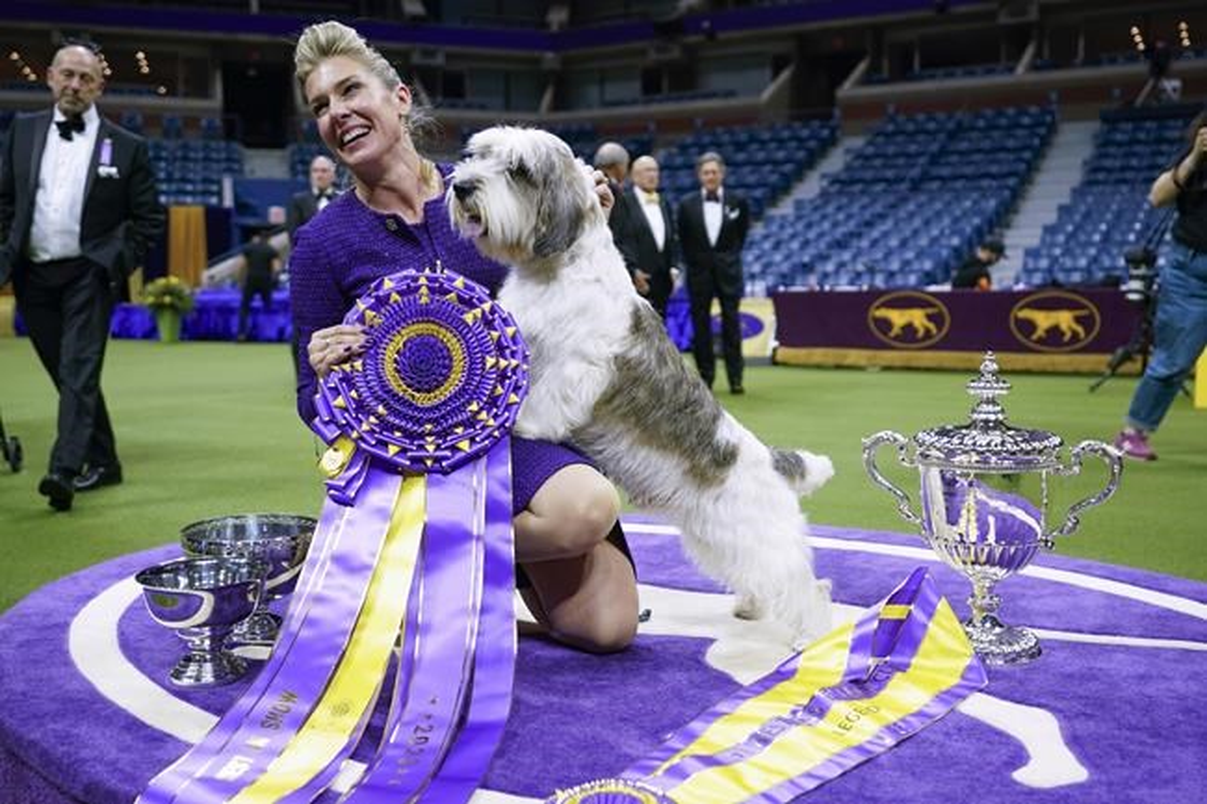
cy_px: 402
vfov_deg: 37.8
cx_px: 604
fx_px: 1173
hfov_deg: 54.4
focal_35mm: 35
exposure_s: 1/800
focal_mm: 35
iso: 1600
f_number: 2.8
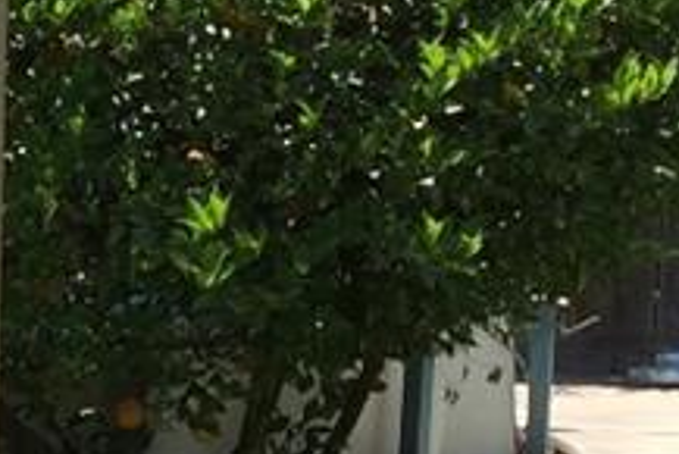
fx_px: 3926
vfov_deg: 6.4
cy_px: 886
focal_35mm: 208
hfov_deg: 9.4
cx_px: -573
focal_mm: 4.15
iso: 32
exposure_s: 1/860
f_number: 2.2
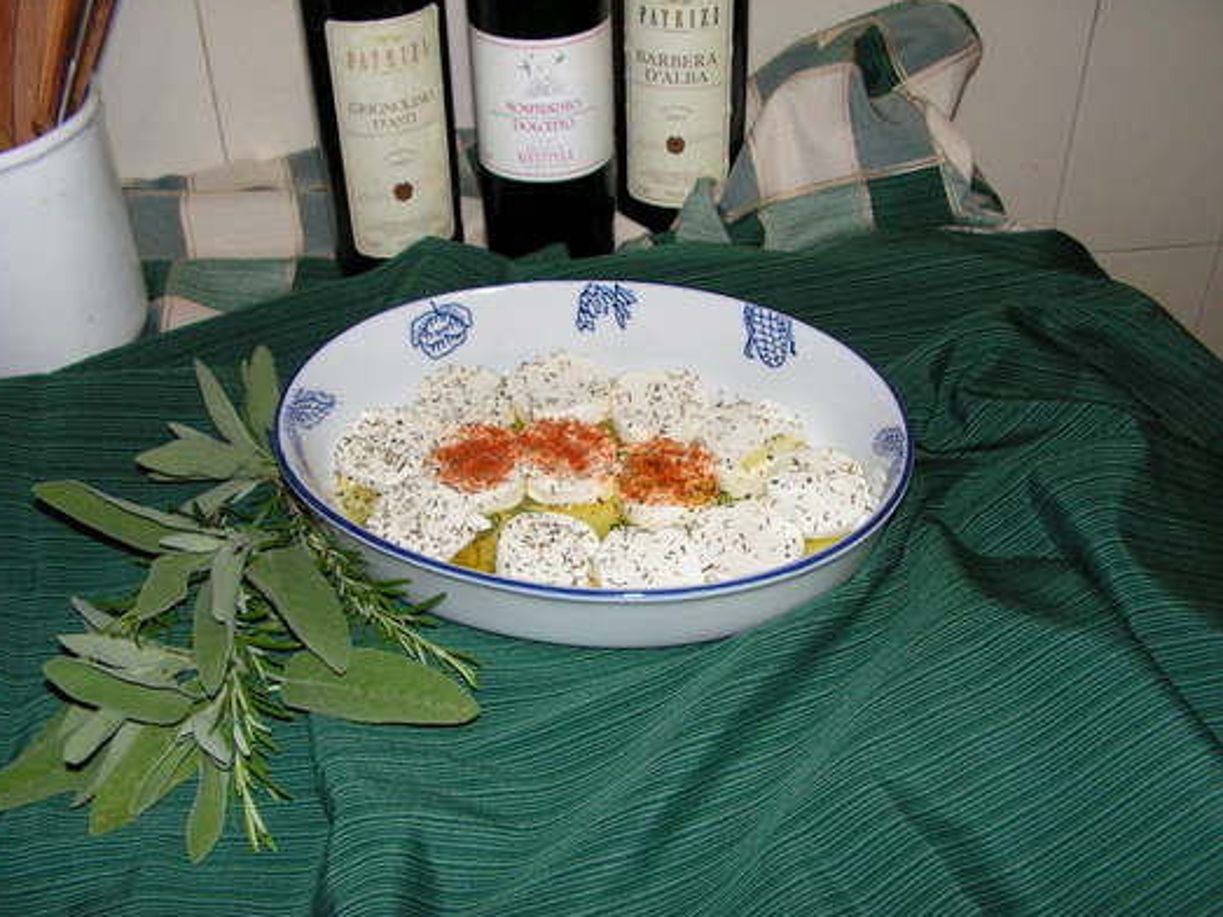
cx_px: 600
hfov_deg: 50.1
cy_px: 462
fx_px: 1307
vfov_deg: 38.7
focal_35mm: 37
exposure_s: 1/40
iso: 200
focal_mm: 6
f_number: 3.2
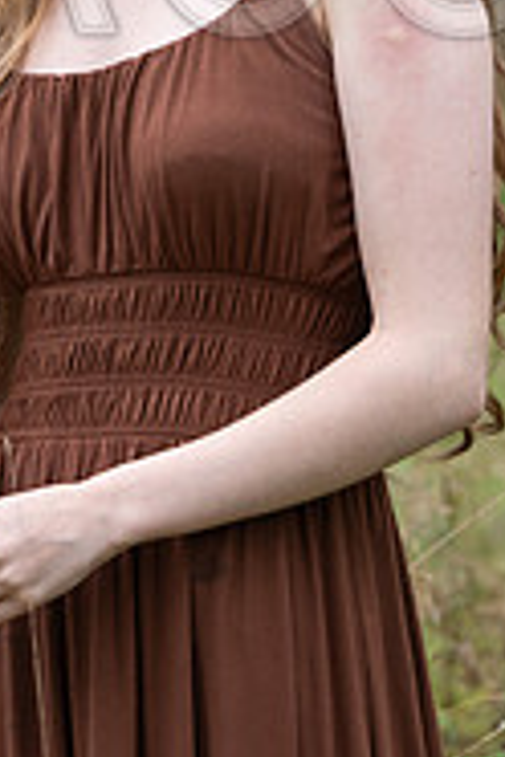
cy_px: -53
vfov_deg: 5.7
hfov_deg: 3.8
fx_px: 7638
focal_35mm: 363
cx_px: 228
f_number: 5
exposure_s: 1/200
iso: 640
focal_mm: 150
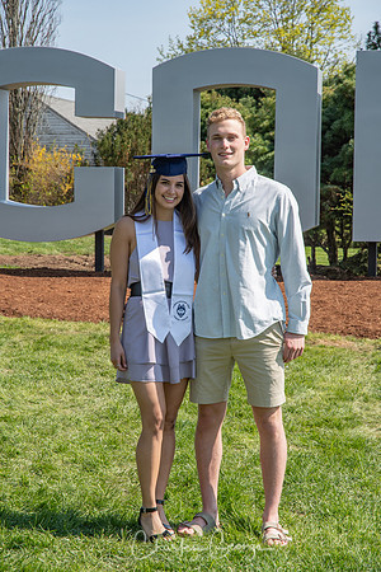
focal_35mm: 98
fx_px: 1548
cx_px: 190
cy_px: 286
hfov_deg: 14.0
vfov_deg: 20.9
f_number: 7.1
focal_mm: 65
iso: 100
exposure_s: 1/250
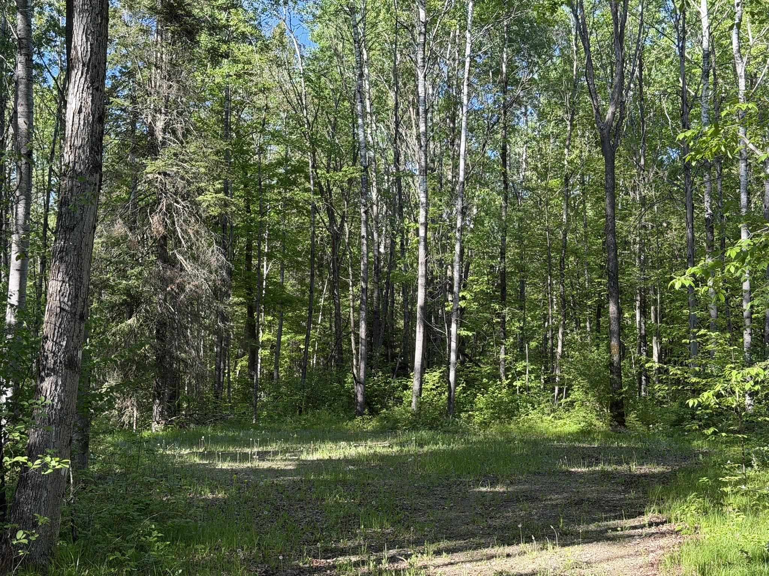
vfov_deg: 30.3
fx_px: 1066
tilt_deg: +4.5
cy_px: 288
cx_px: 384
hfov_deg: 39.7
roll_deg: +0.7
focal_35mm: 48
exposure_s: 1/407
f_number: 1.78
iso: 64
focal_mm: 6.76
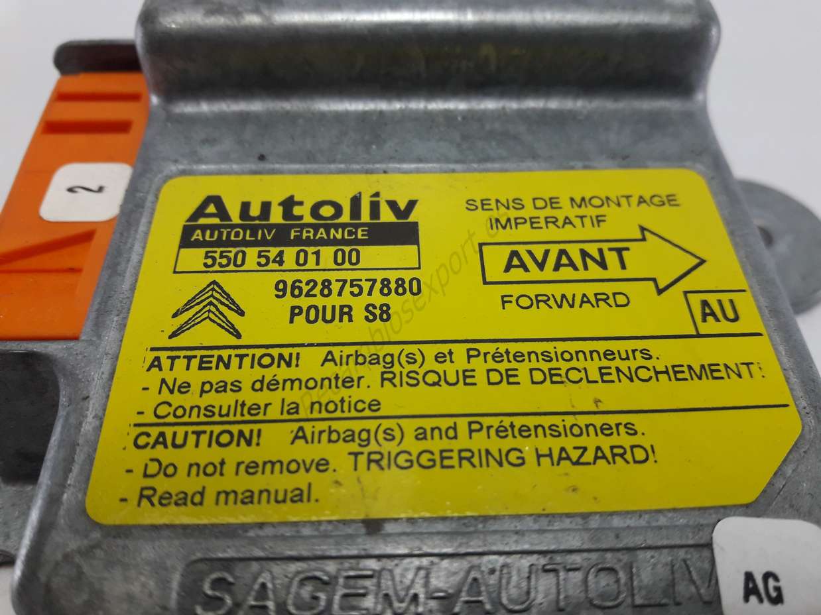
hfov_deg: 63.5
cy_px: 308
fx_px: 664
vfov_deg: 49.7
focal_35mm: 28
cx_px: 410
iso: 80
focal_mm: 3.7
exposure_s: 1/100
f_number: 1.9
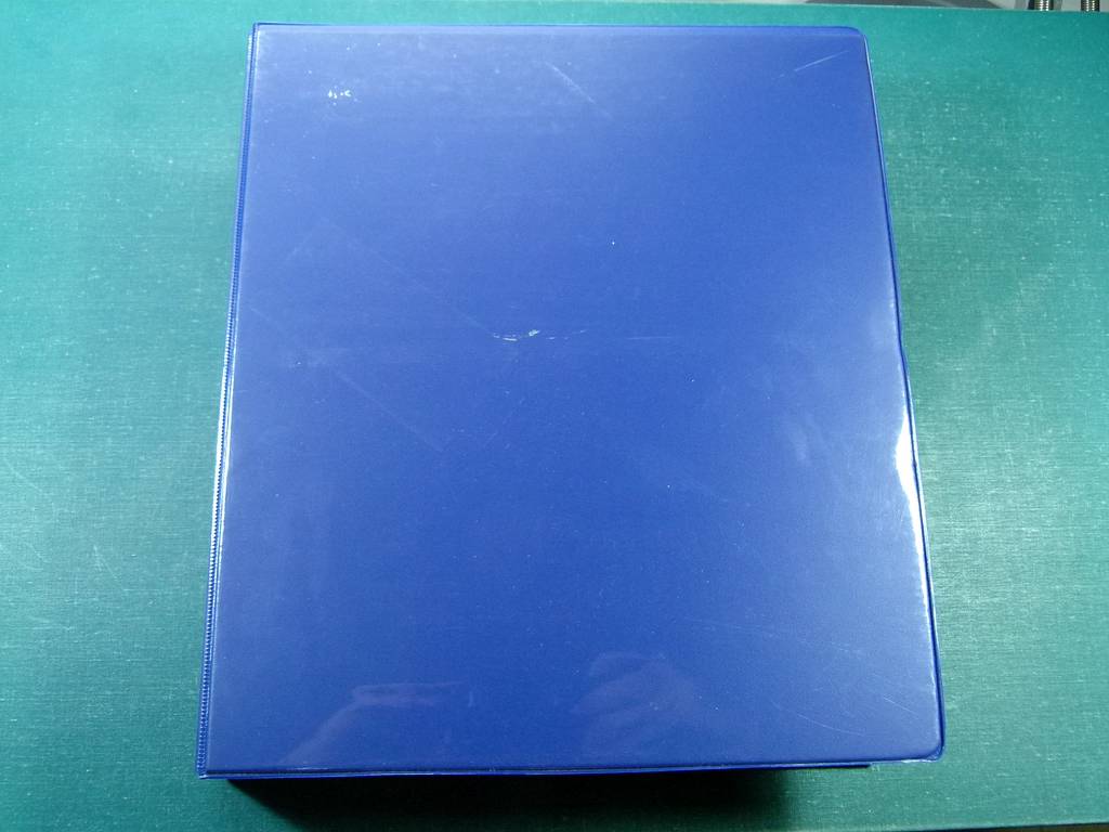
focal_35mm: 34
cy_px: 416
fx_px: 1089
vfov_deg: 41.8
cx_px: 554
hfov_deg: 54.0
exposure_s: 1/60
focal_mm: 6.2
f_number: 3
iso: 320
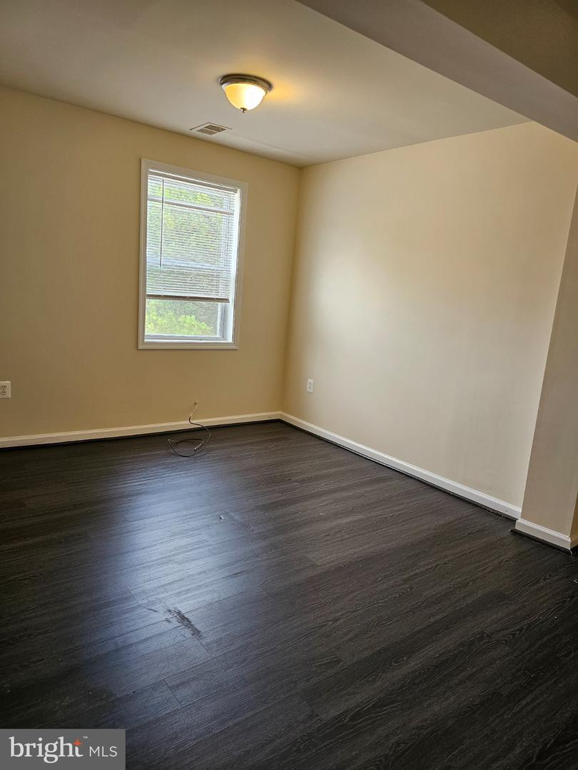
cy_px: 385
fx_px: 512
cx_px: 289
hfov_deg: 58.9
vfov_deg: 73.9
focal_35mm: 23
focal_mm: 6.3
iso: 160
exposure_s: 1/120
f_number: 1.7
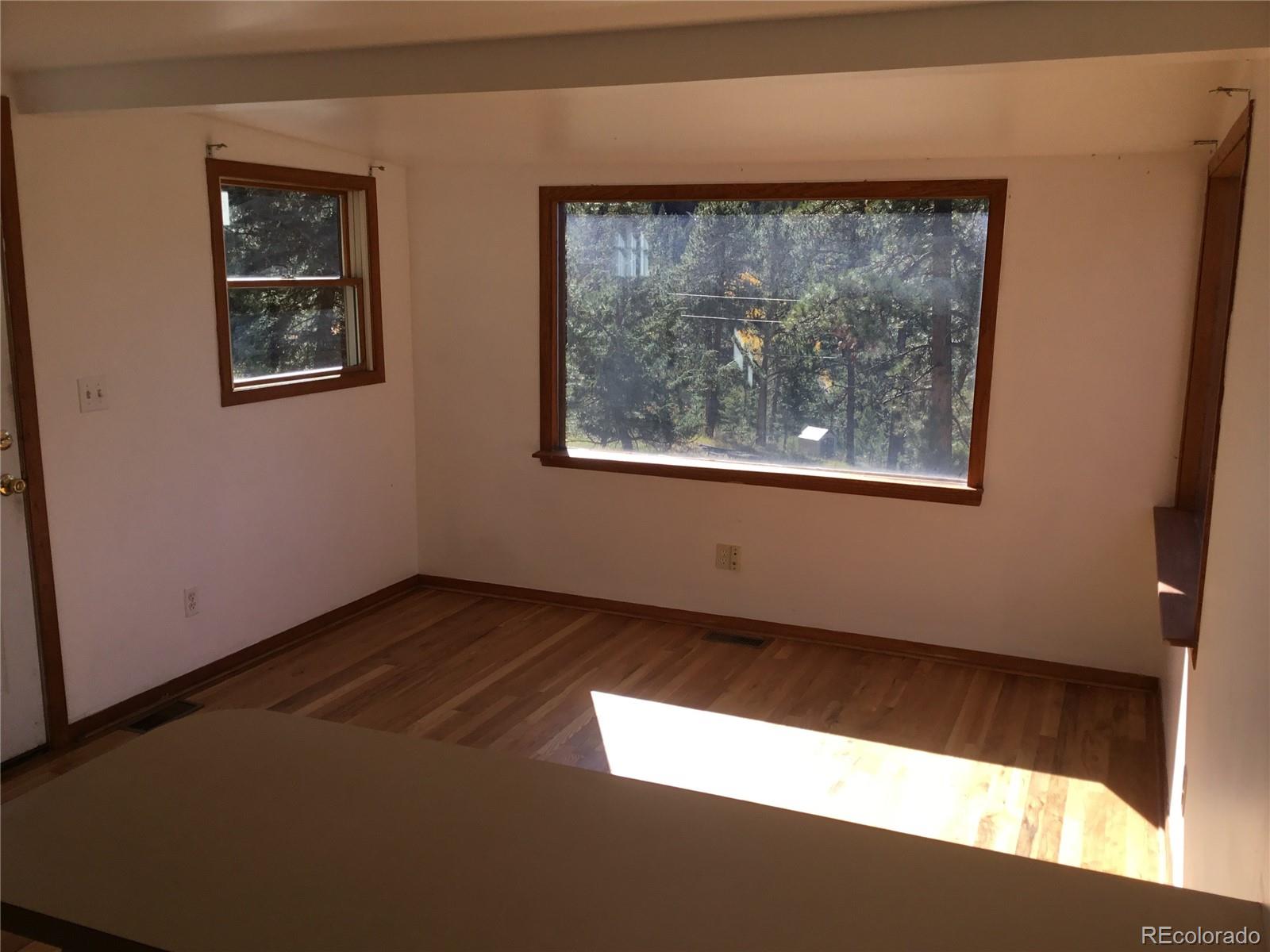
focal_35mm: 31
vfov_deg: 45.4
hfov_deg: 58.4
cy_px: 476
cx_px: 635
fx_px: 1137
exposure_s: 1/440
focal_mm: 3.3
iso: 25
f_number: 2.4
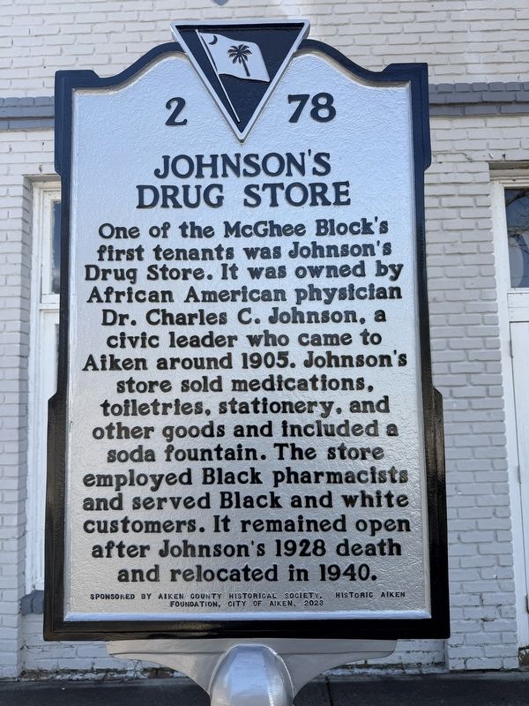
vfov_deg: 71.6
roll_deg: +0.1
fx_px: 489
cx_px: 264
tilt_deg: +9.2
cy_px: 353
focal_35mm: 24
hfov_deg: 56.8
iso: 80
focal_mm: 6.76
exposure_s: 1/840
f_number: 1.78
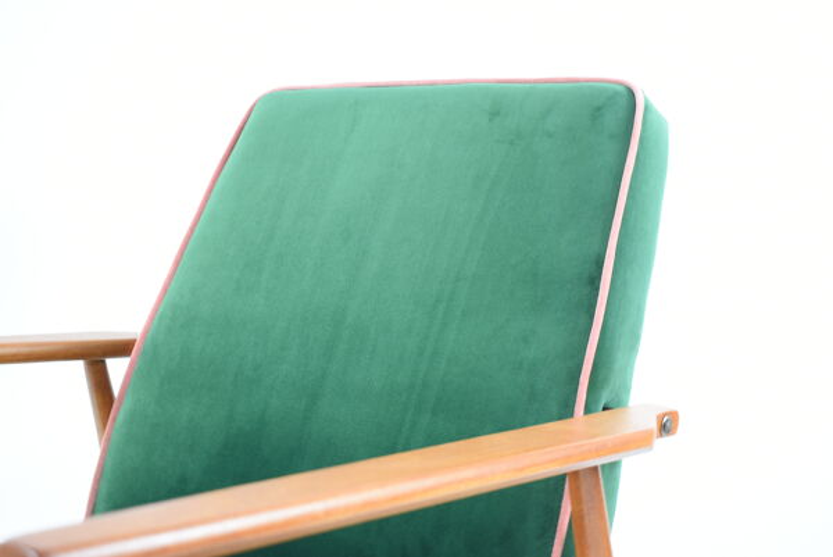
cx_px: 416
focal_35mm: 51
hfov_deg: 38.9
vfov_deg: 26.5
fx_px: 1181
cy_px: 278
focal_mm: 34
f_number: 4.5
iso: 100
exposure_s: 1/4
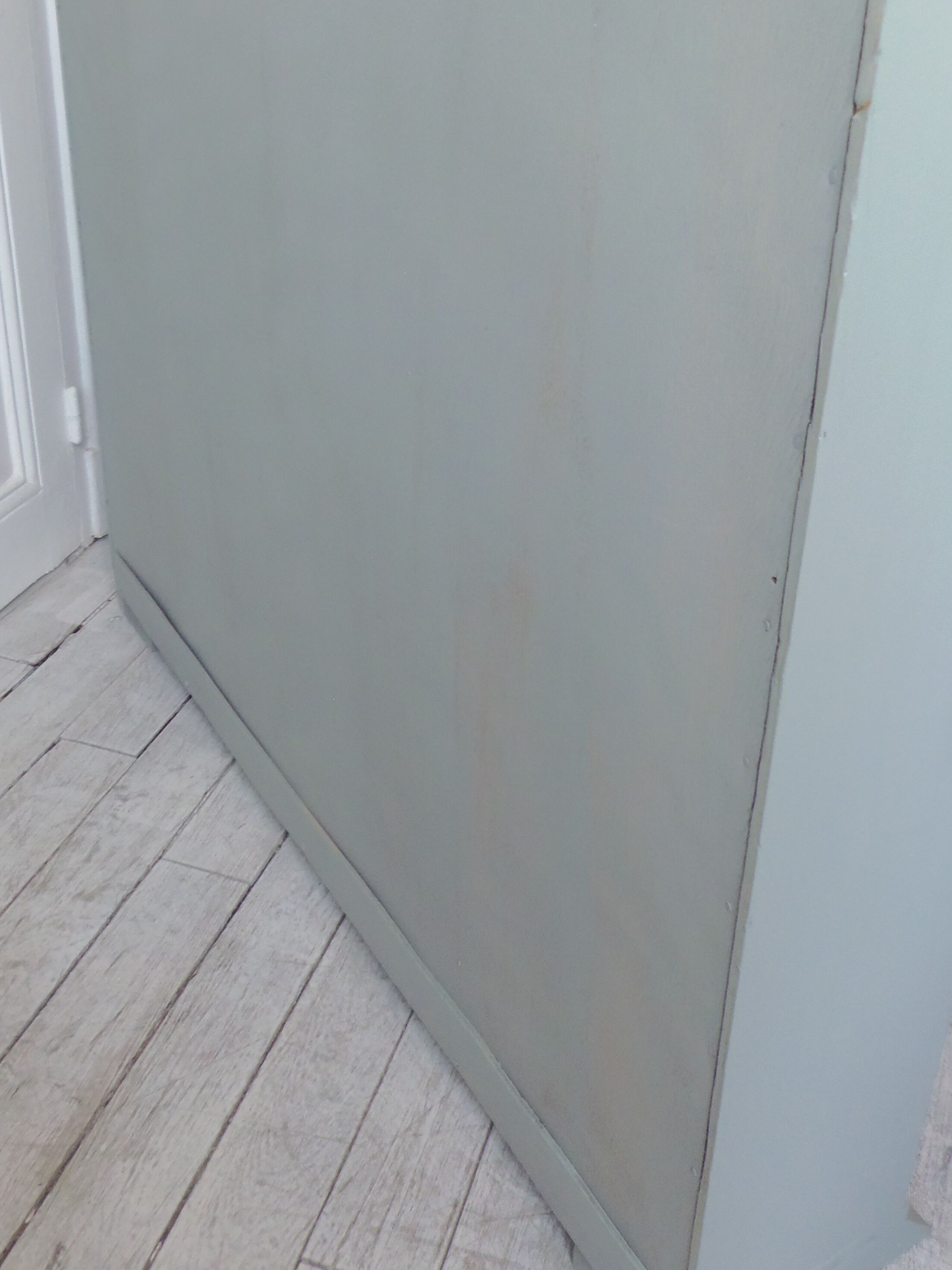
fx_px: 1283
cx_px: 421
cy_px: 413
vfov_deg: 51.5
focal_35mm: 35
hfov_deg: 40.6
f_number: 2.9
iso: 160
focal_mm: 4.3
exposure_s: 1/30
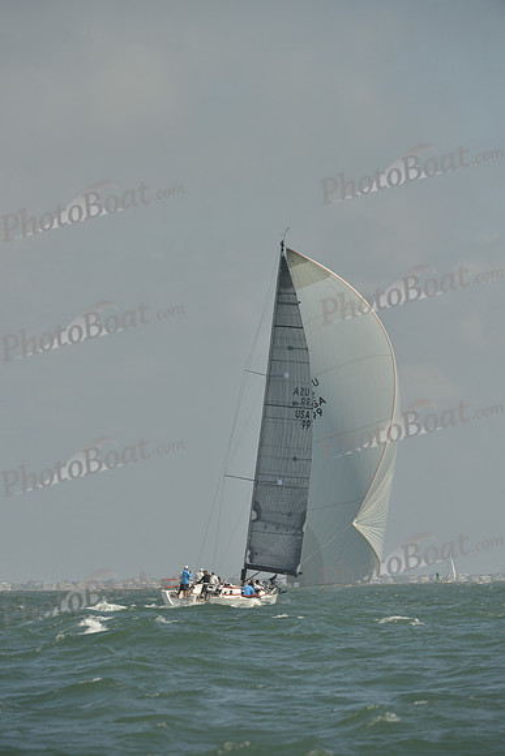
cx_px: 252
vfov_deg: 6.9
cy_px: 378
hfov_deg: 4.6
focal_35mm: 300
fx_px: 6308
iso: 280
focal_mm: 300
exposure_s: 1/1600
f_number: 8
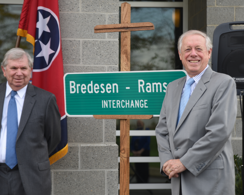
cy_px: 97
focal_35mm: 97
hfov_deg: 19.8
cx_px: 109
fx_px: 701
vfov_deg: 15.9
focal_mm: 85
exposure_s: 1/320
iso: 160
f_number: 4
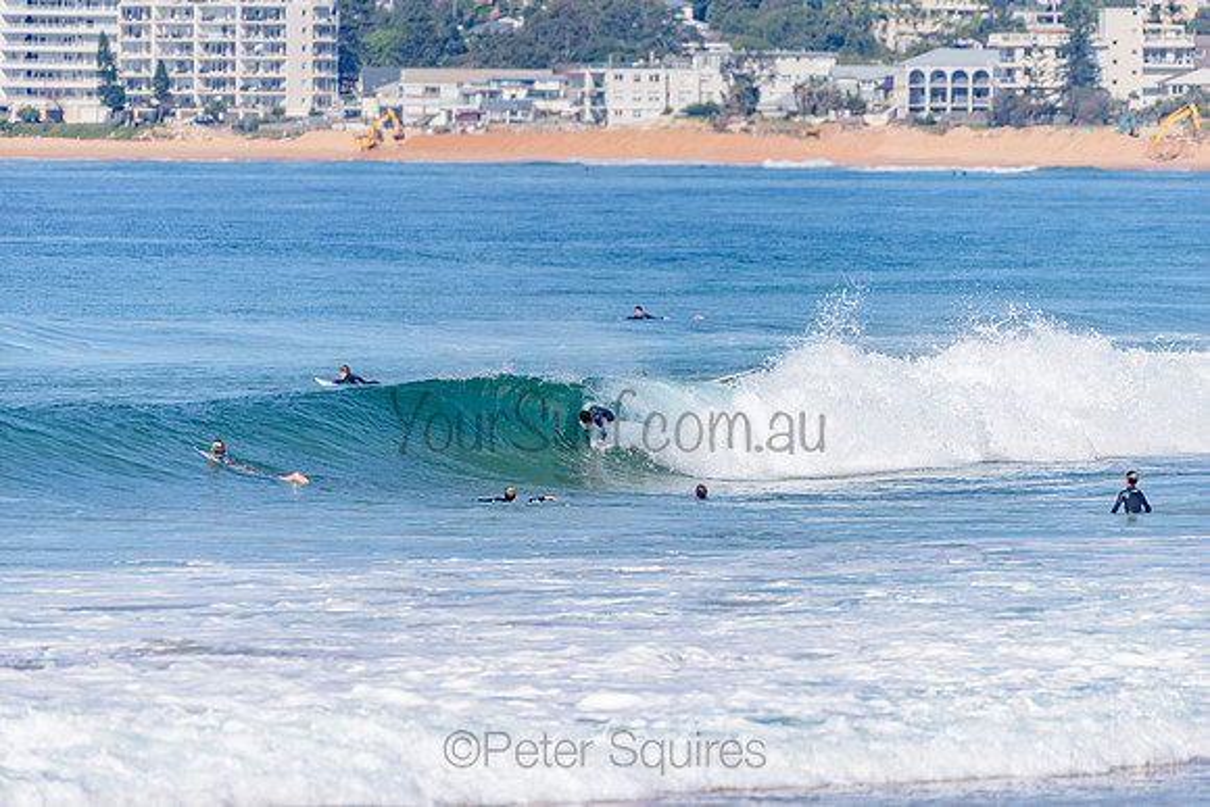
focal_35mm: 500
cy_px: 404
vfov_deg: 2.8
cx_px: 605
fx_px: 16809
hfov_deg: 4.1
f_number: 5.6
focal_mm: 500
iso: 125
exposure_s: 1/2000
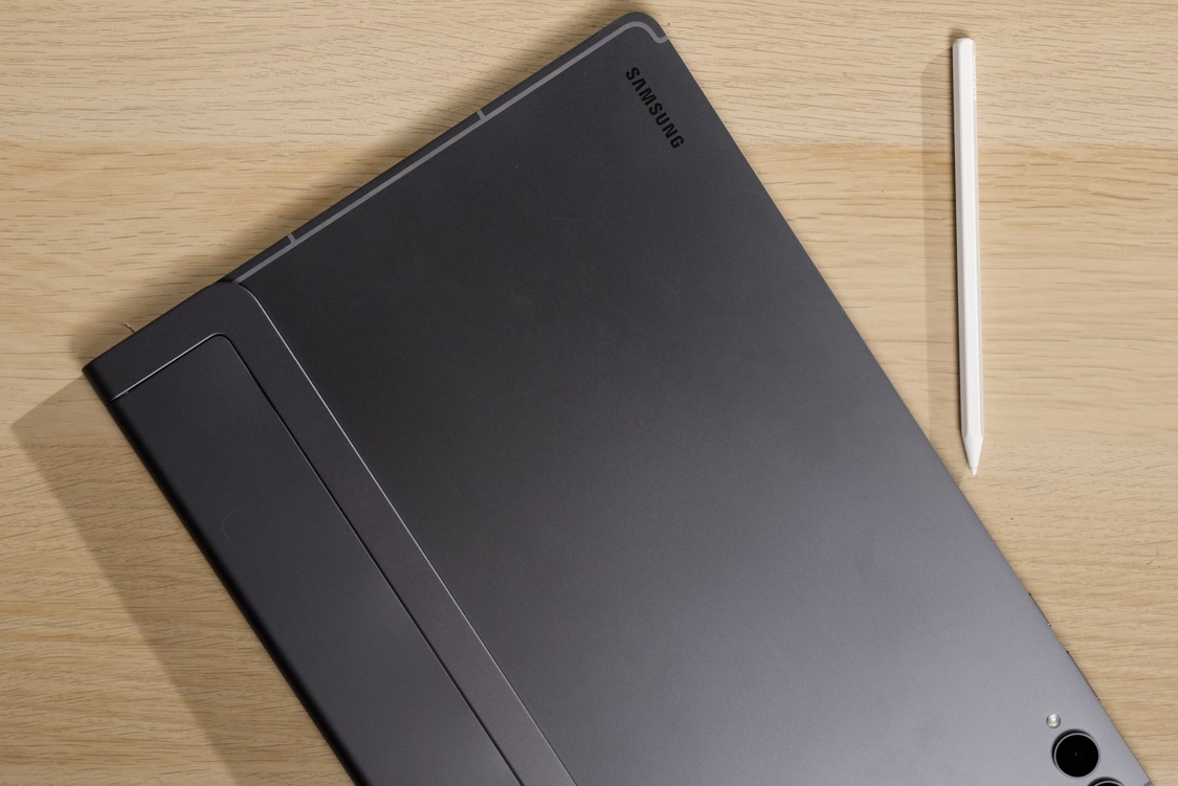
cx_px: 631
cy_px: 578
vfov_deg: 17.0
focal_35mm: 80
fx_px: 2619
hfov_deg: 25.3
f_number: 2.8
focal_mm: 45
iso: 640
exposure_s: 1/60
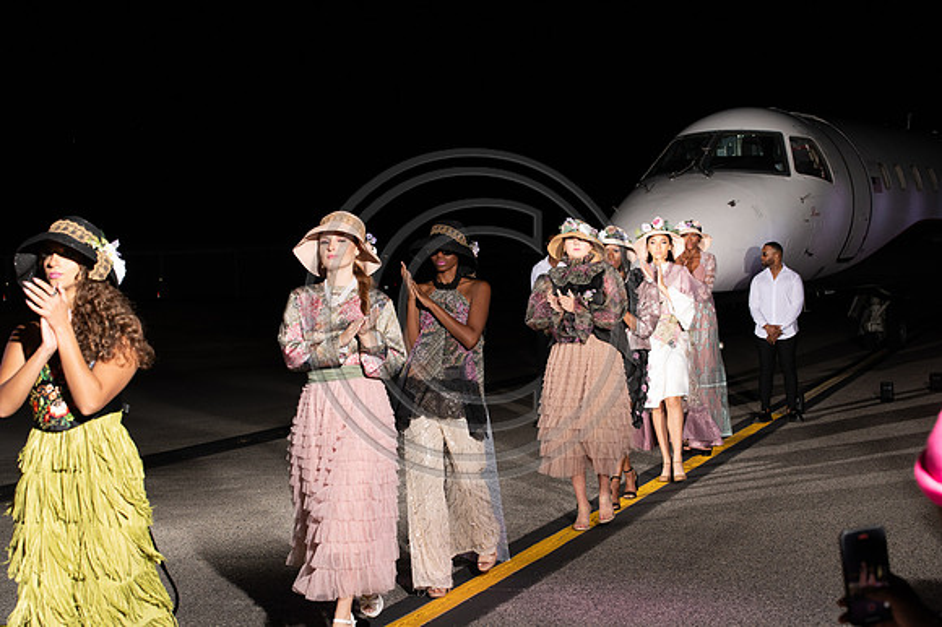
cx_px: 471
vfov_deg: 19.4
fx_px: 1831
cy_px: 314
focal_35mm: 70
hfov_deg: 28.9
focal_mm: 70
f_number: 6.3
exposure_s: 1/200
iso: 1000
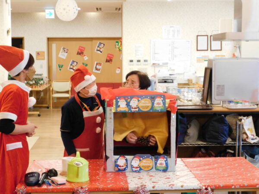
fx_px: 494
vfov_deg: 22.3
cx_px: 130
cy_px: 97
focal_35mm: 66
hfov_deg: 29.4
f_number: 4.2
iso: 400
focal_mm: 11.7
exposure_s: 1/25
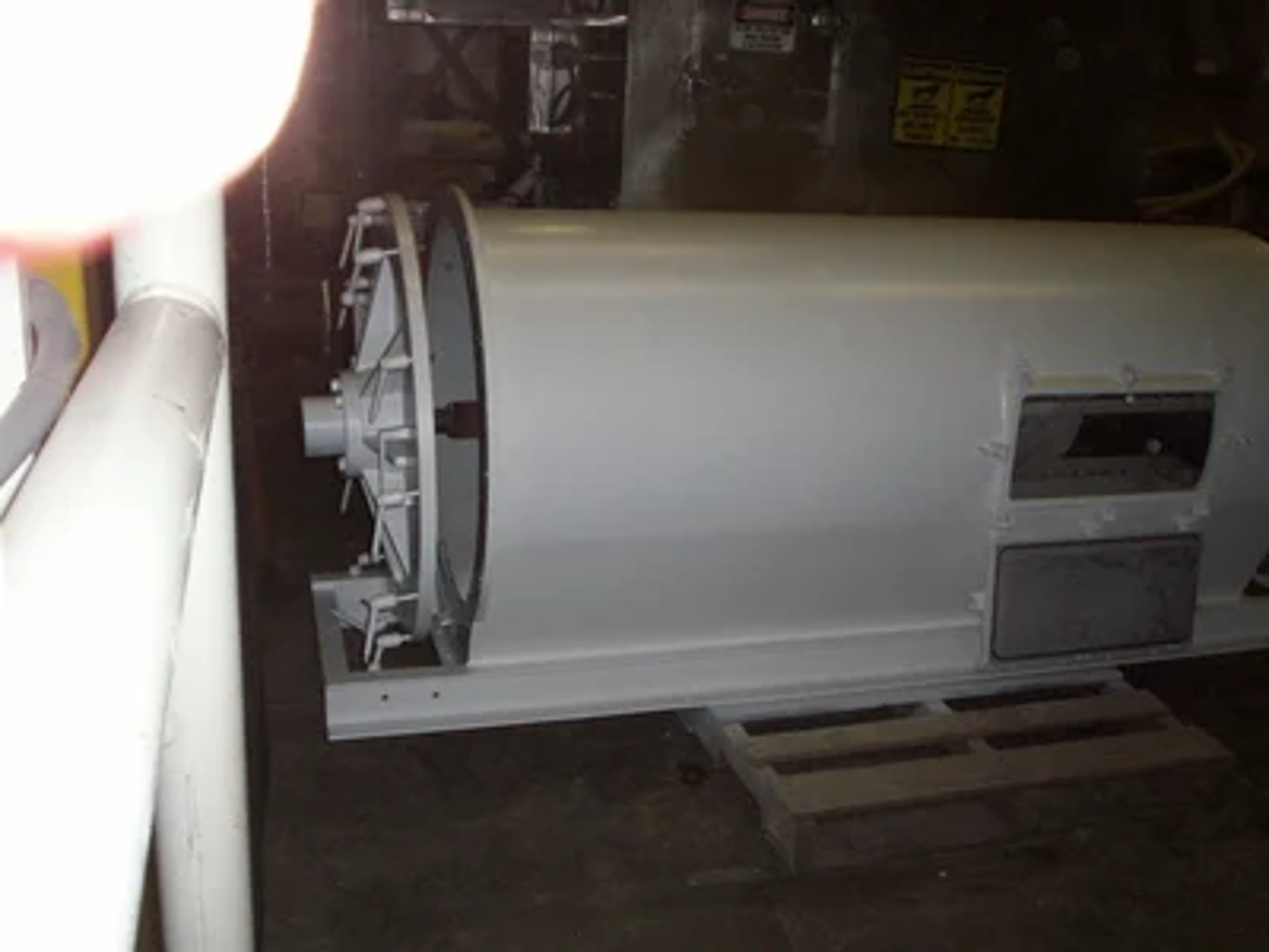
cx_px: 634
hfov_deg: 51.4
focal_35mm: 36
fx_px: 1320
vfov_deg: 39.7
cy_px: 476
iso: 140
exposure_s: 1/64
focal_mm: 5.9
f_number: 4.5
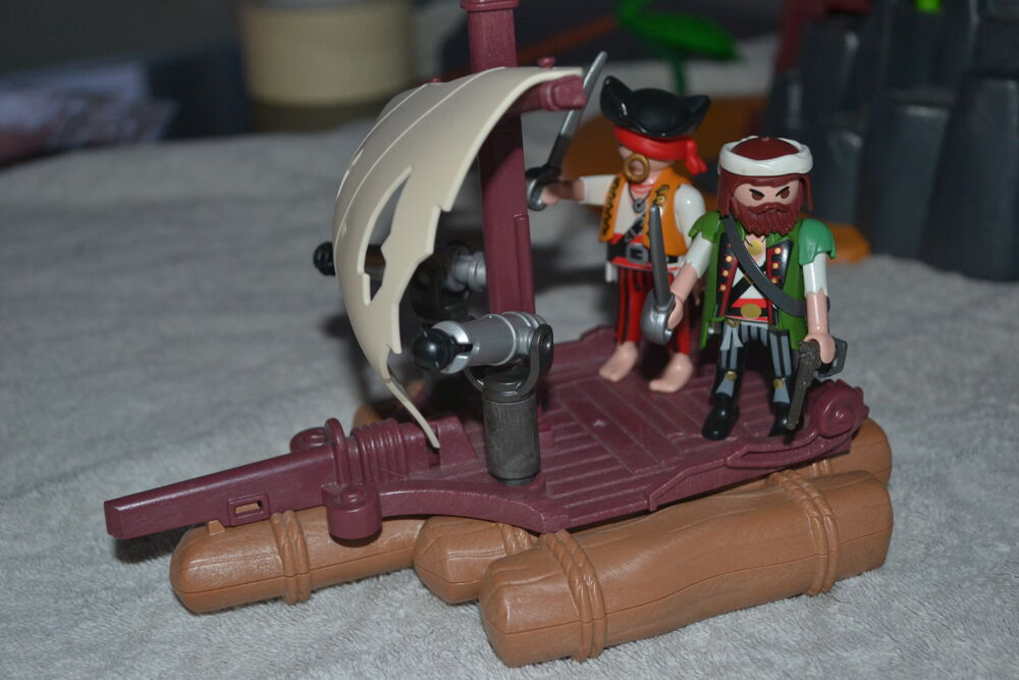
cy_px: 340
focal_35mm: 54
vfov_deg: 25.1
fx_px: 1529
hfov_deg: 36.9
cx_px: 510
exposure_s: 1/60
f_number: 5
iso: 500
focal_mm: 36
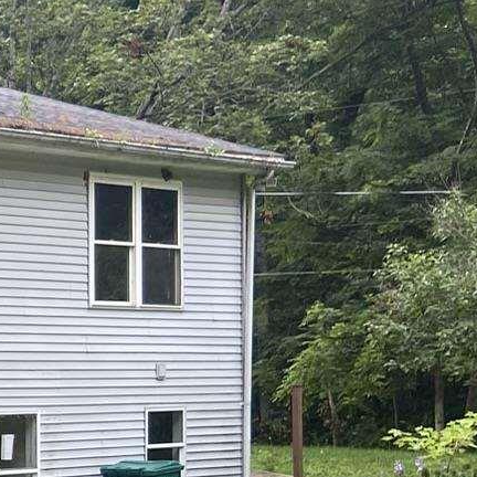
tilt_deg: -0.5
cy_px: 476
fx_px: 1699
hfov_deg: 13.1
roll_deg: +0.5
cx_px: -563
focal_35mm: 109
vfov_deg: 15.7
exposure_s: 1/296
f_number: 1.8
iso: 32
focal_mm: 4.25
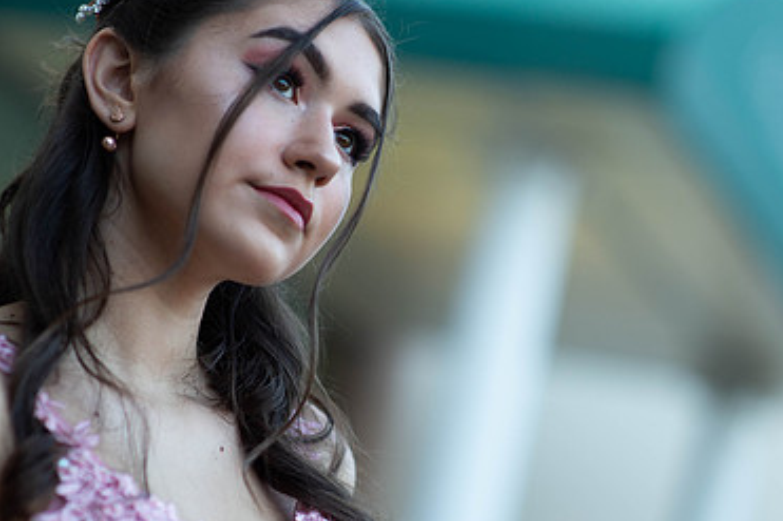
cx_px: 407
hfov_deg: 15.4
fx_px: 2891
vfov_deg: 10.3
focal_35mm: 133
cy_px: 361
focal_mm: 85
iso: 250
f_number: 2
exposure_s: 1/640
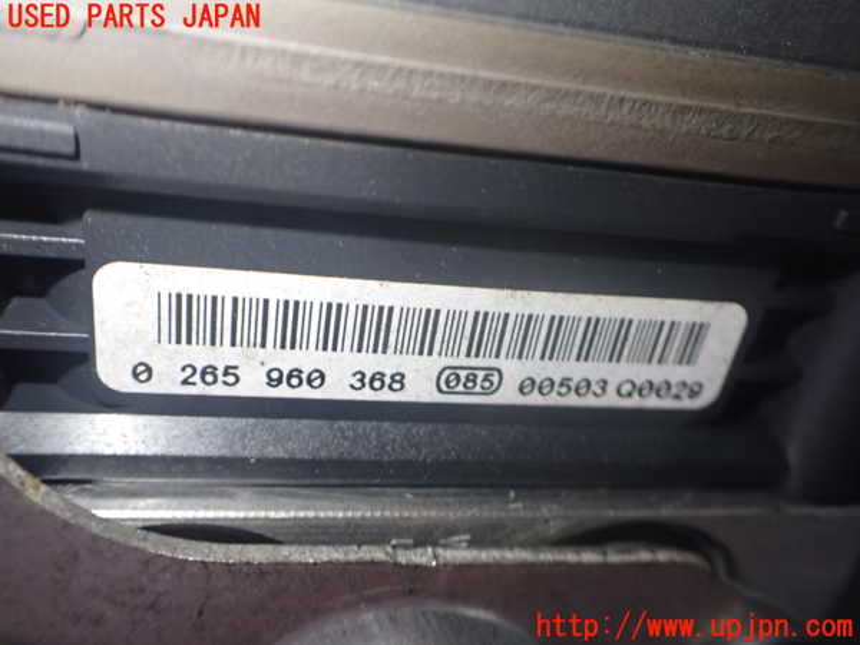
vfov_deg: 46.8
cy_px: 322
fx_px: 745
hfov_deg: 60.0
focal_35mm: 30
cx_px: 430
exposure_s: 1/125
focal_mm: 5.4
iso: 500
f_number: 2.3
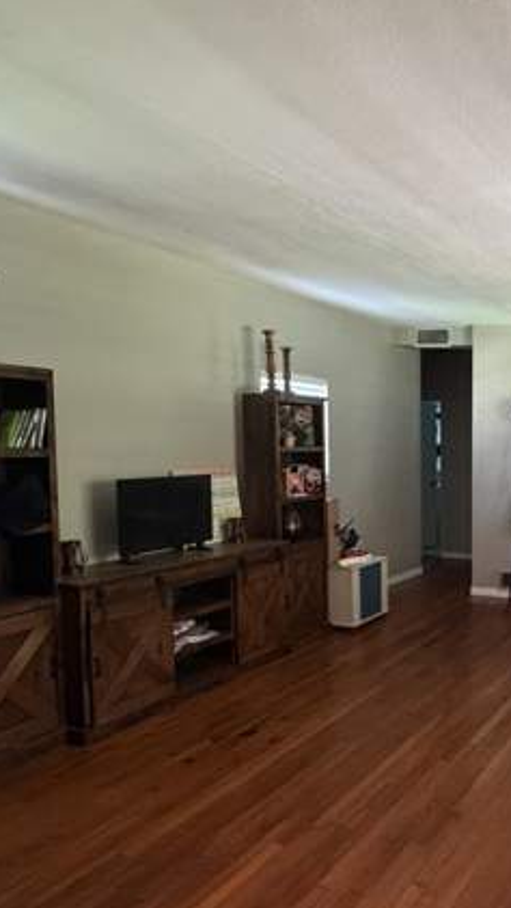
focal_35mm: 29
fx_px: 698
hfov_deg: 38.1
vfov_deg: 65.9
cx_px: 438
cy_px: 500
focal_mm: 2.22
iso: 800
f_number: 2.2
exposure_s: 1/60
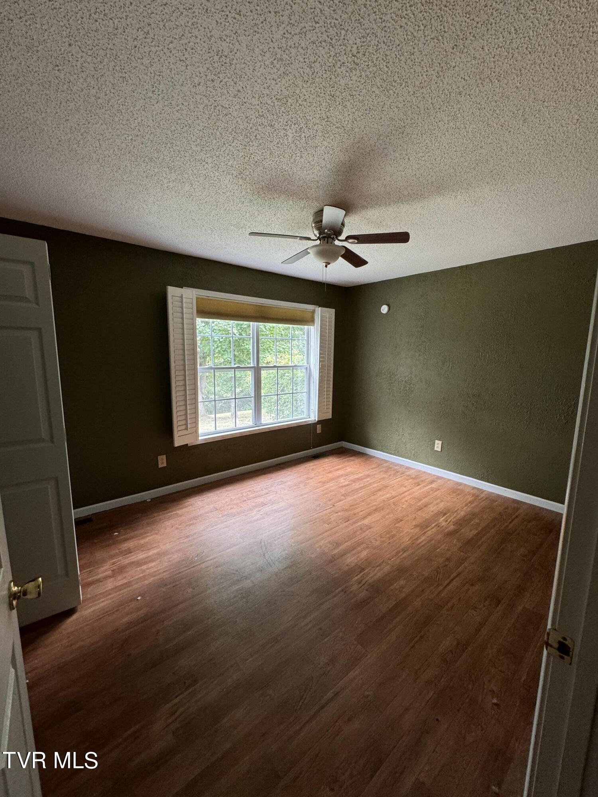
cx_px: 299
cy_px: 398
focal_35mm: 14
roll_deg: -0.7
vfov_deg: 102.1
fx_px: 322
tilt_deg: -9.3
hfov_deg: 85.7
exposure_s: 1/99
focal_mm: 2.22
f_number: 2.2
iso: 250
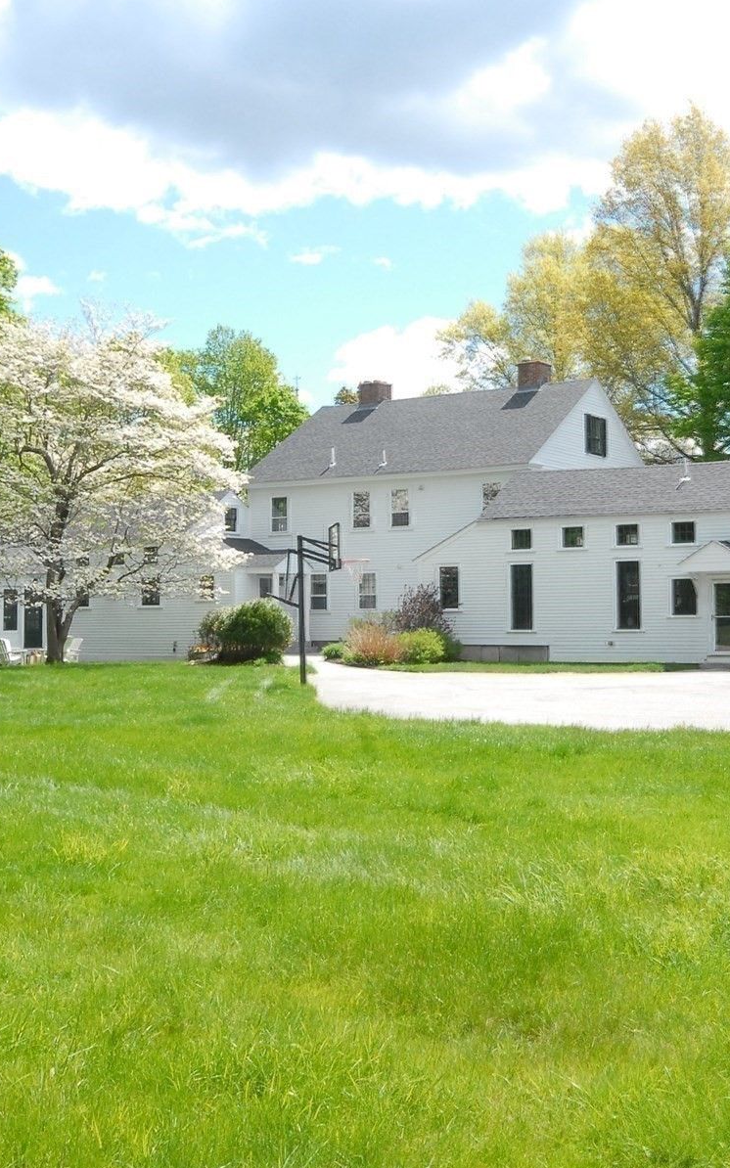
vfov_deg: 47.1
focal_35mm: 42
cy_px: 530
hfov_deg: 30.2
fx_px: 1337
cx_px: 503
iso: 400
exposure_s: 1/100
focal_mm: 16
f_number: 16
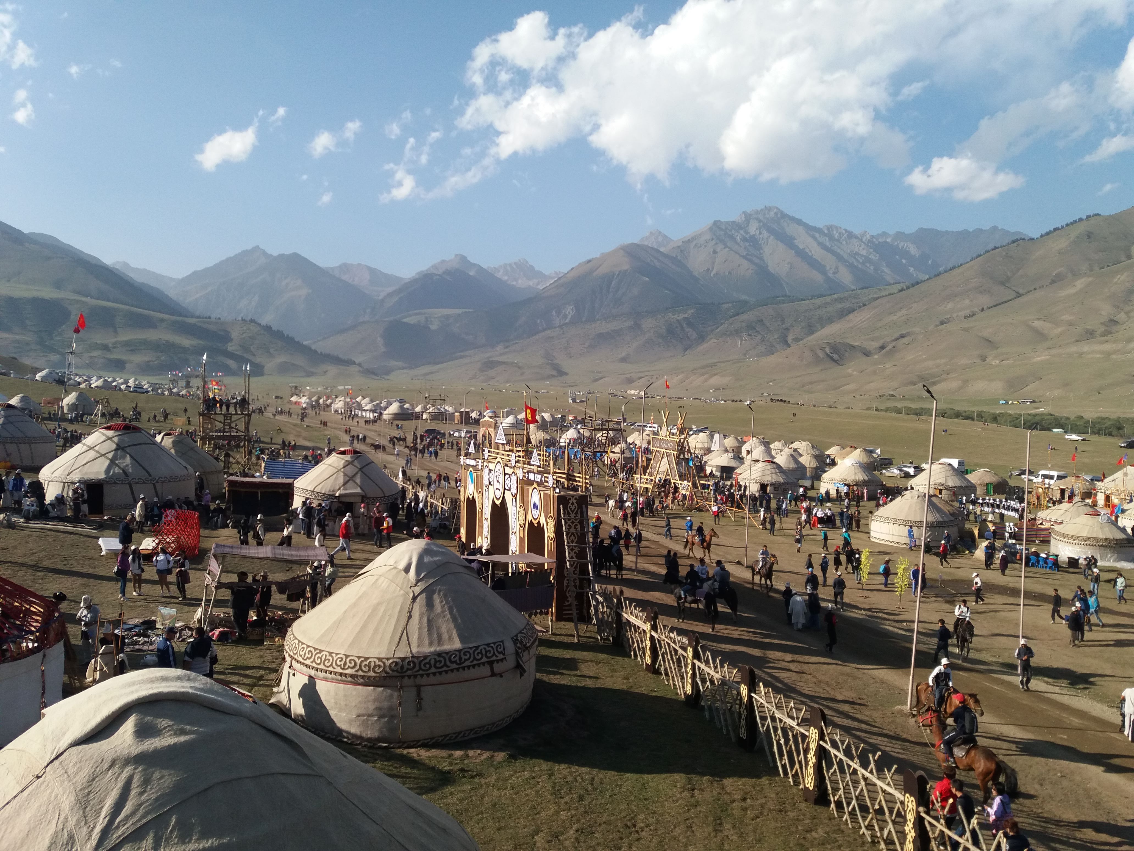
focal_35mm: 28
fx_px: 917
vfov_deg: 49.7
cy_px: 426
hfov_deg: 63.4
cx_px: 567
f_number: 1.9
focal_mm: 3.7
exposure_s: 1/1301
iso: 64
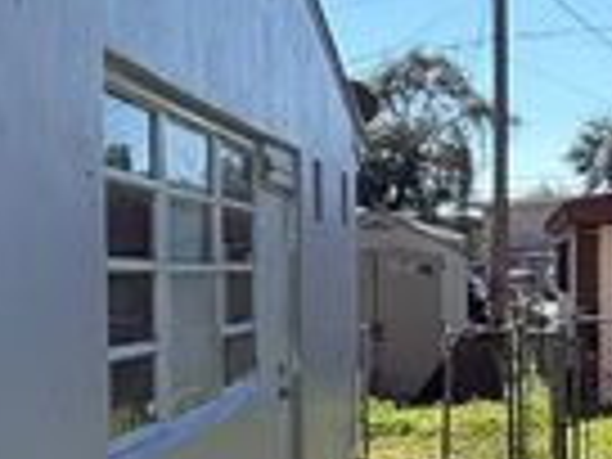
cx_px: -108
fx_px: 1167
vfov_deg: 22.1
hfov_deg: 26.4
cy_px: 315
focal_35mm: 66
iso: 25
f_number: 2.2
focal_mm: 2.22
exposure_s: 1/770
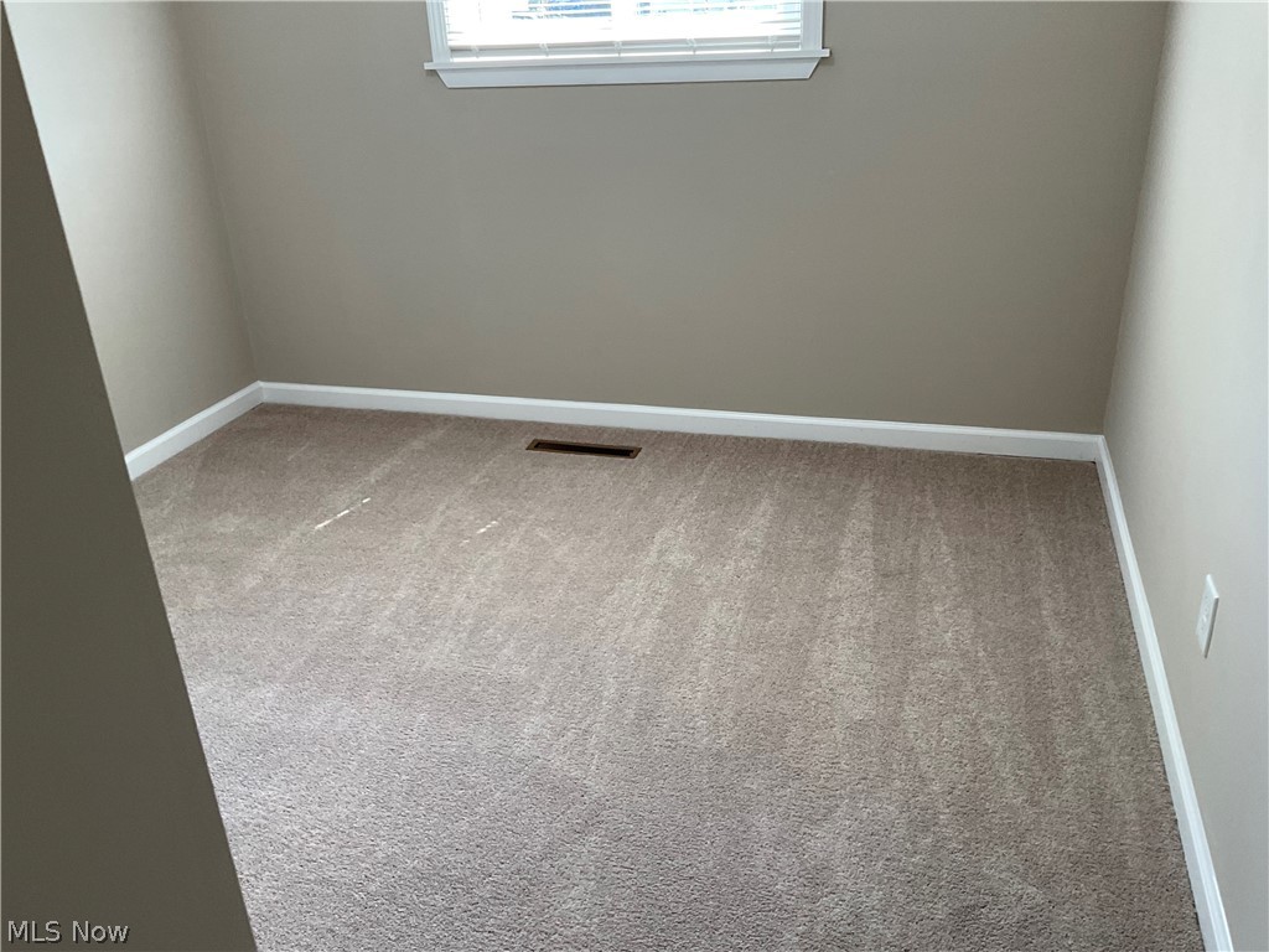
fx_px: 1063
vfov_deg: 48.2
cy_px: 476
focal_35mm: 29
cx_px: 634
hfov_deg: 61.7
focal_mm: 3
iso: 50
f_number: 1.8
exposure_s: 1/60
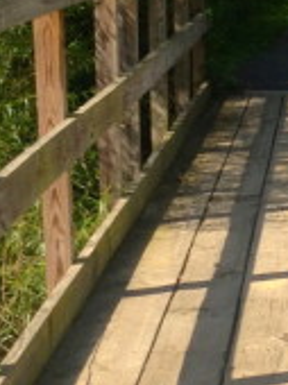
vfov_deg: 11.9
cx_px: 358
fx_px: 1846
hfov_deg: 8.8
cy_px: 194
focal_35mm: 166
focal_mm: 4.13
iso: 50
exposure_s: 1/763
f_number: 2.4
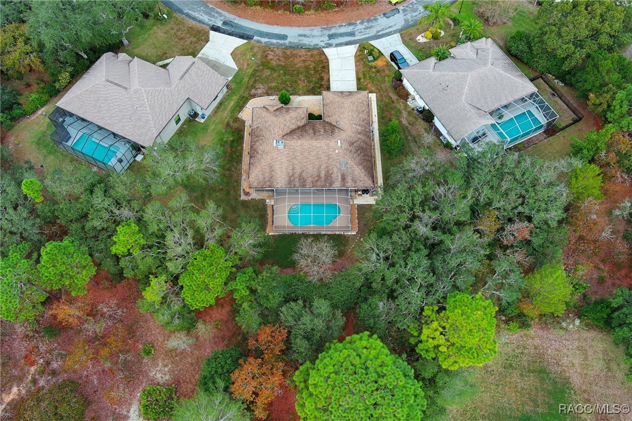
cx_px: 316
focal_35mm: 29
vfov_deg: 44.9
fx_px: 509
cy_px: 210
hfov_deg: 63.7
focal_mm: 10.57
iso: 100
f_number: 2.8
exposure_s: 1/440
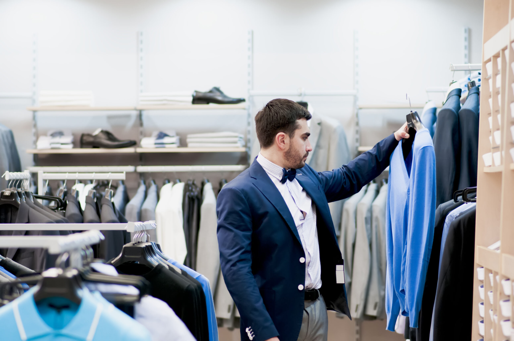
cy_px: 170
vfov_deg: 10.7
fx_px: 1818
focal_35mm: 128
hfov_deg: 16.1
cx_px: 257
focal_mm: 85
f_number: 2.2
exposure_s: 1/125
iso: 640
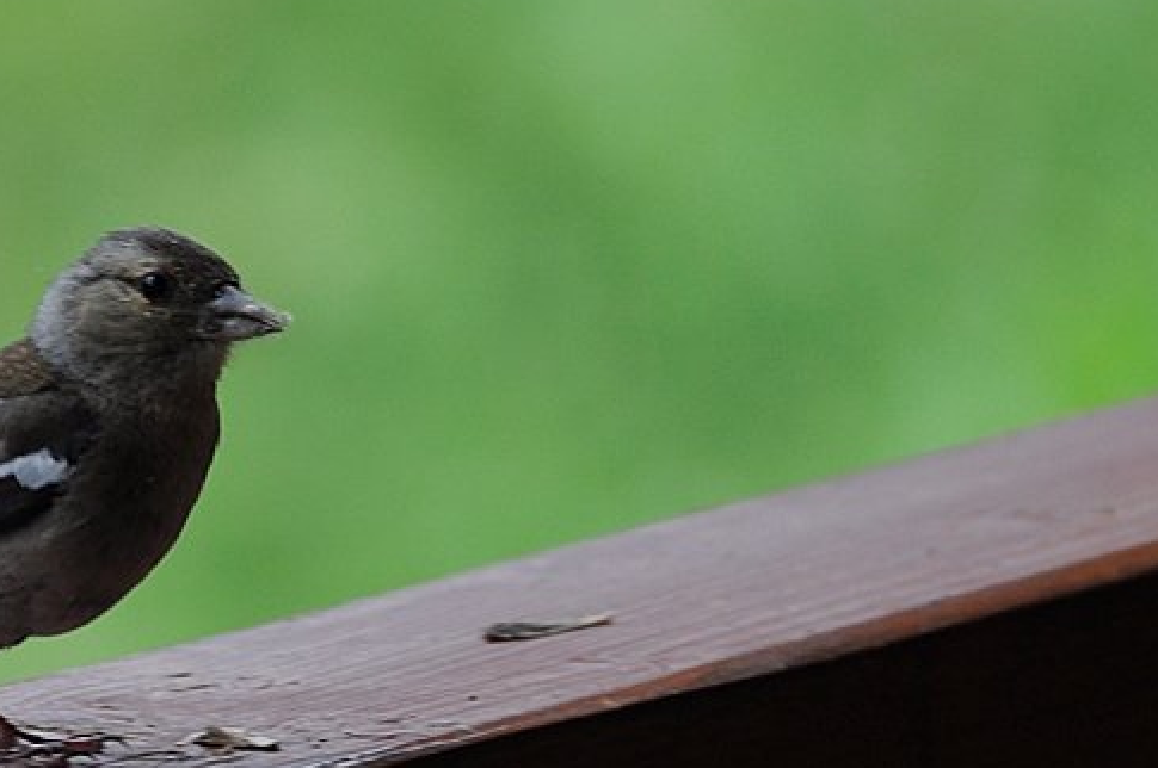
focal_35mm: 826
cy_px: 454
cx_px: 284
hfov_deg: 2.5
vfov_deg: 1.7
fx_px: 26534
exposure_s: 1/160
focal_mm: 300
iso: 320
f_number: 7.1
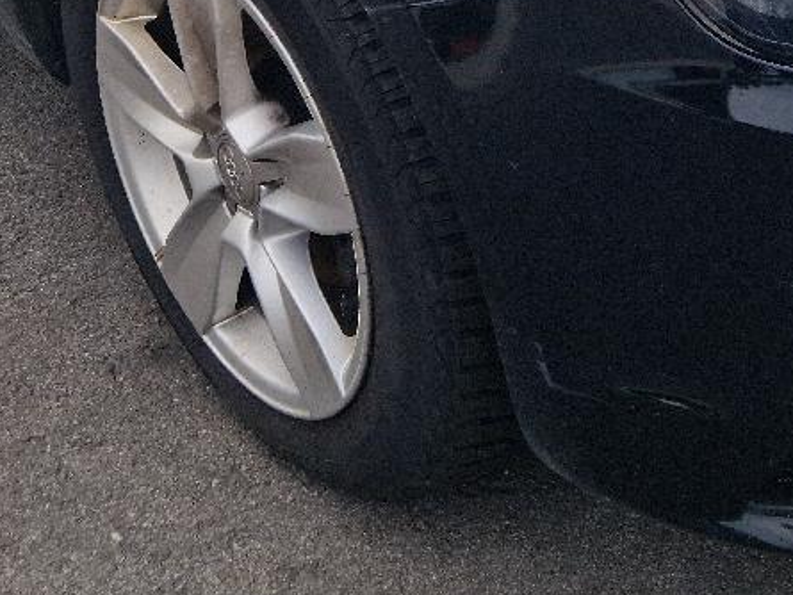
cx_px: 570
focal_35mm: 93
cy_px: -235
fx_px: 2131
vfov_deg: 15.0
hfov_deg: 20.9
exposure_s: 1/1000
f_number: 1.8
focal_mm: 5.4
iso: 50
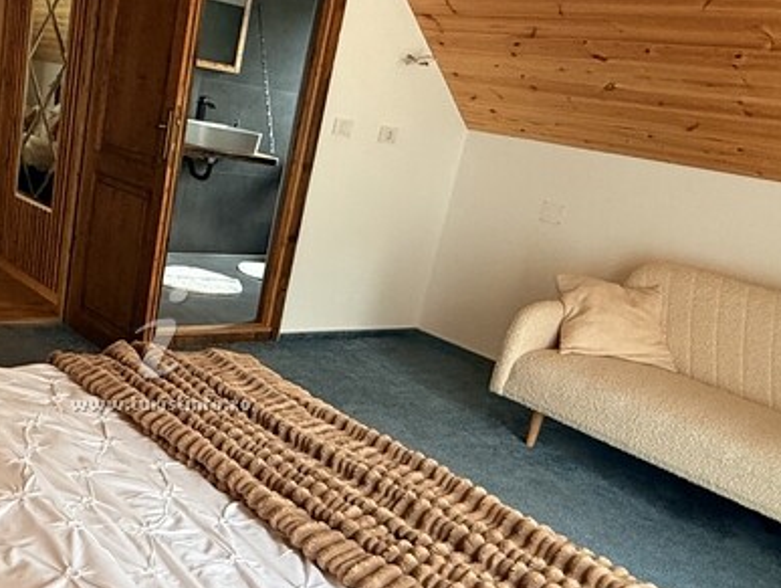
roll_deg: -9.2
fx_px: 836
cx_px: 184
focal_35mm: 37
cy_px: 370
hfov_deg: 48.0
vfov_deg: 38.5
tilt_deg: -19.3
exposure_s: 1/60
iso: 500
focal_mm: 2.22
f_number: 2.2
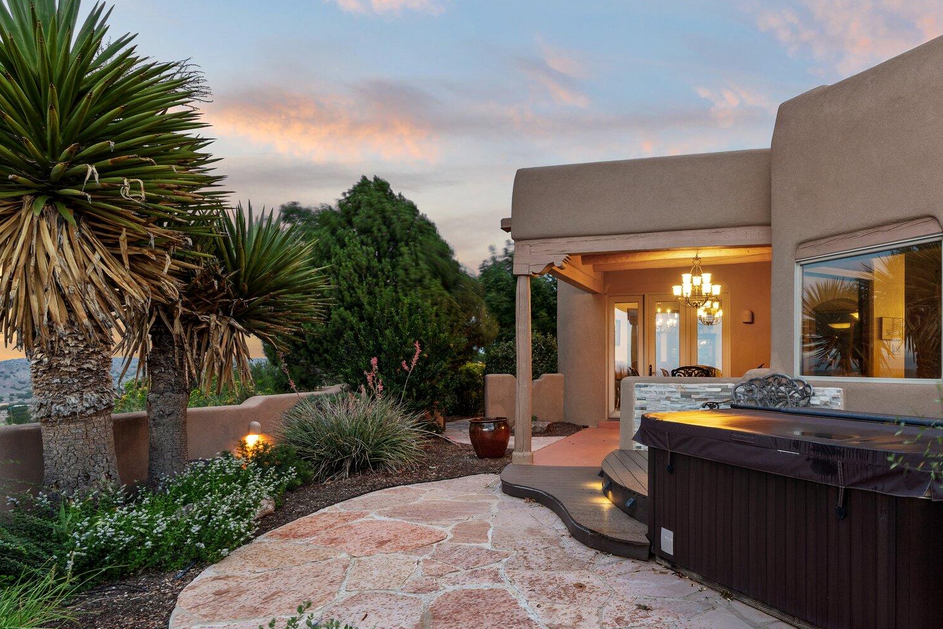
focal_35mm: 22
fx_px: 576
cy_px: 357
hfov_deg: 76.8
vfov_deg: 57.0
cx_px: 603
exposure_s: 2
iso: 250
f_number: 8
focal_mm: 16
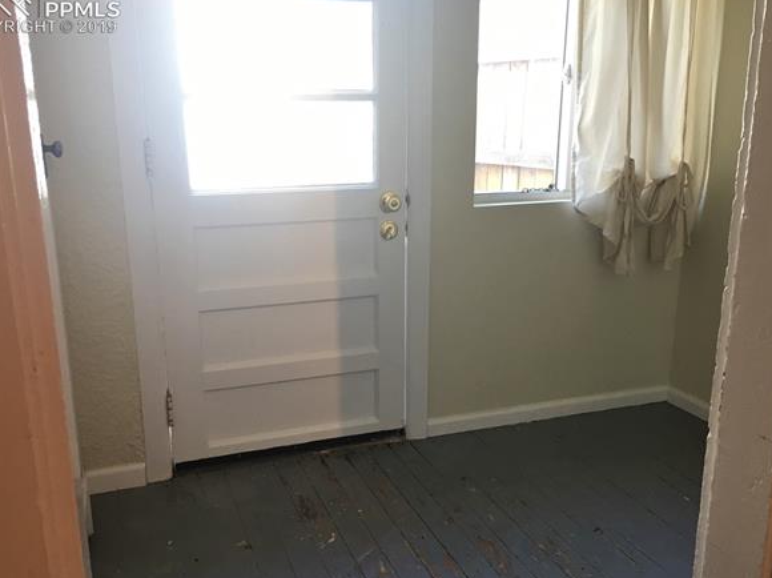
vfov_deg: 44.1
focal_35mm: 32
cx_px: 379
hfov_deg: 56.9
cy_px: 306
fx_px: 713
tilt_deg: -16.1
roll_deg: -1.4
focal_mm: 4.15
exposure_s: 1/30
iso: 64
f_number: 2.2
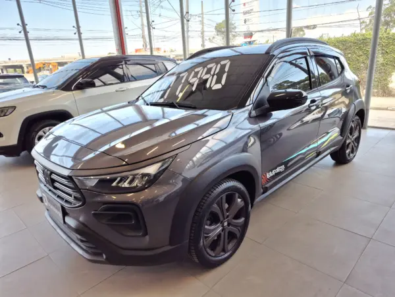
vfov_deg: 58.9
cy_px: 148
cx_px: 198
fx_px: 262
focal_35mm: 23
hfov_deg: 73.9
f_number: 1.8
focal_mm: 5.4
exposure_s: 1/476
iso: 25
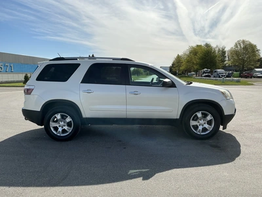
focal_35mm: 28
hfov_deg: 63.4
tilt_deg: -3.2
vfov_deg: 49.7
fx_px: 212
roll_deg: -0.1
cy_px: 98
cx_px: 131
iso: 25
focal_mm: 3
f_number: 1.8
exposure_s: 1/3125
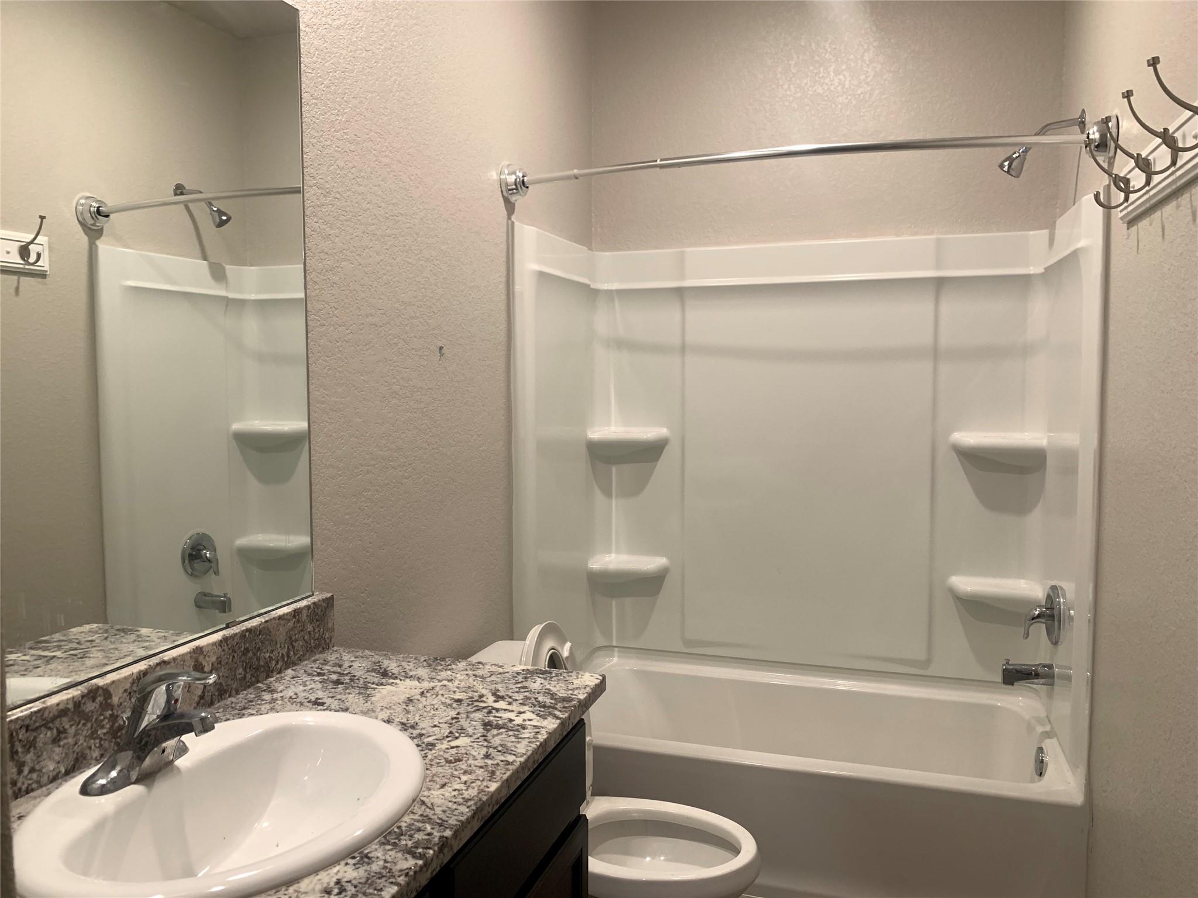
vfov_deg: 53.1
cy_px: 449
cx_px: 599
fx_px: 900
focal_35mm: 26
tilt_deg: -2.8
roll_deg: -0.6
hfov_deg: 67.3
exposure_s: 1/60
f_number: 1.8
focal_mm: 4.25
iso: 100
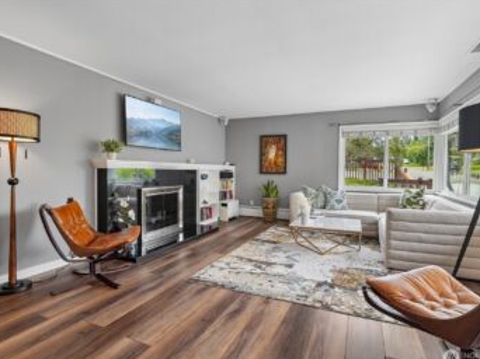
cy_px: 183
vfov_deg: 71.5
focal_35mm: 18
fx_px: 249
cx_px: 243
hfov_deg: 87.8
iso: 1600
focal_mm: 16
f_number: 8
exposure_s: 1/30
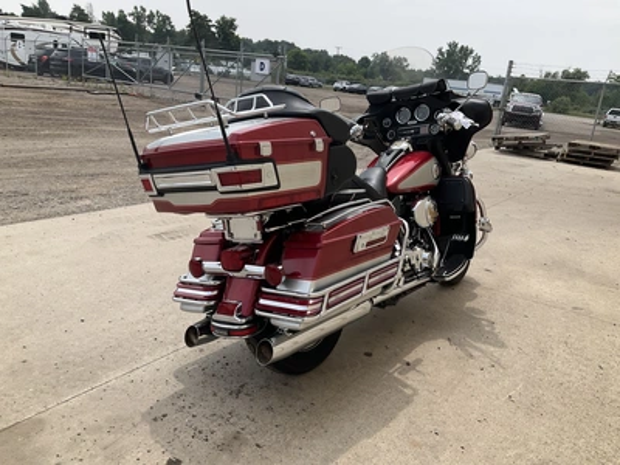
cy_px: 232
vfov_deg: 48.2
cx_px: 310
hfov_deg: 61.7
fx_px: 519
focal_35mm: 29
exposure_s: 1/1342
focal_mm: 3
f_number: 1.8
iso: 25
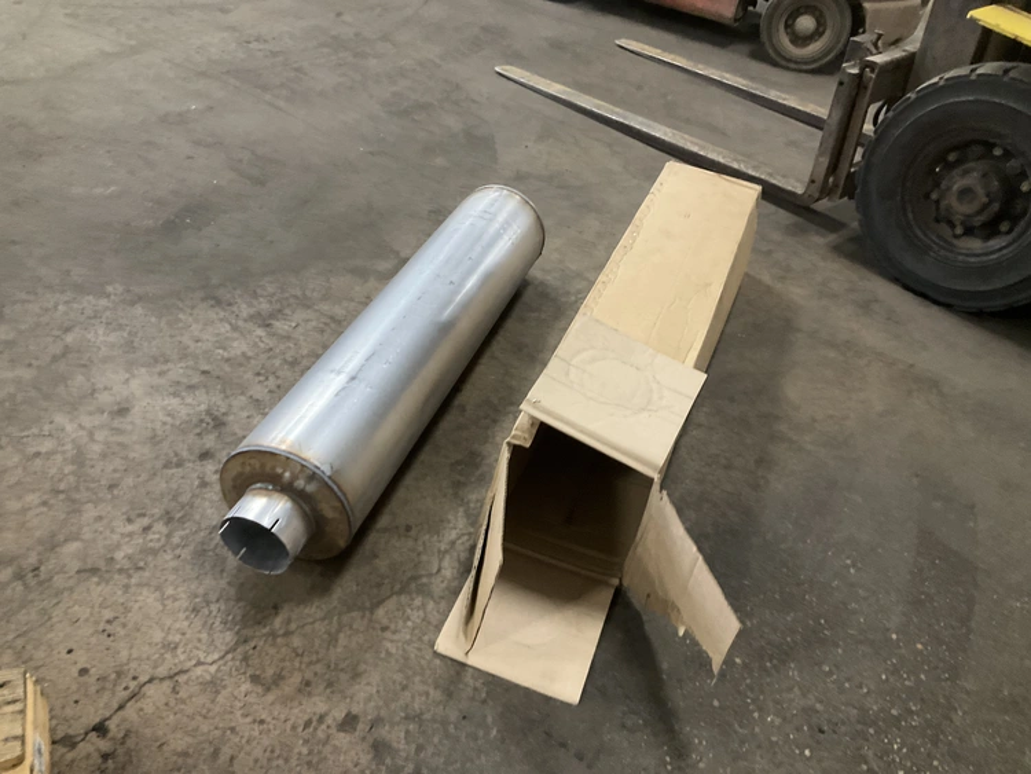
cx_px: 516
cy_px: 387
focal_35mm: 29
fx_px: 864
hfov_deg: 61.6
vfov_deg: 48.3
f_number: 1.8
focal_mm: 3
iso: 320
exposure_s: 1/48
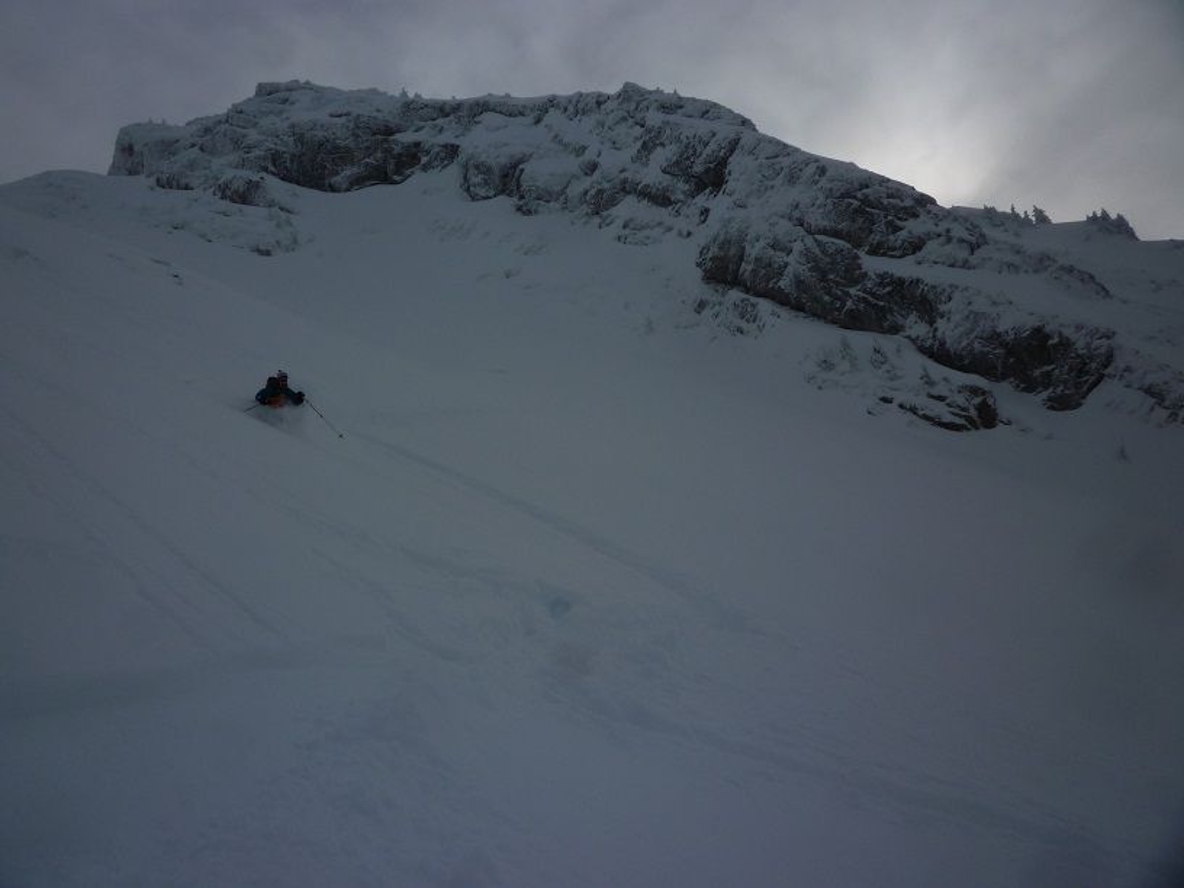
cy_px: 444
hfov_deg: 61.7
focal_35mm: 29
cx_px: 592
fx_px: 992
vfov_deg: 48.2
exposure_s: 1/1000
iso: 80
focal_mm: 5.2
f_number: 8
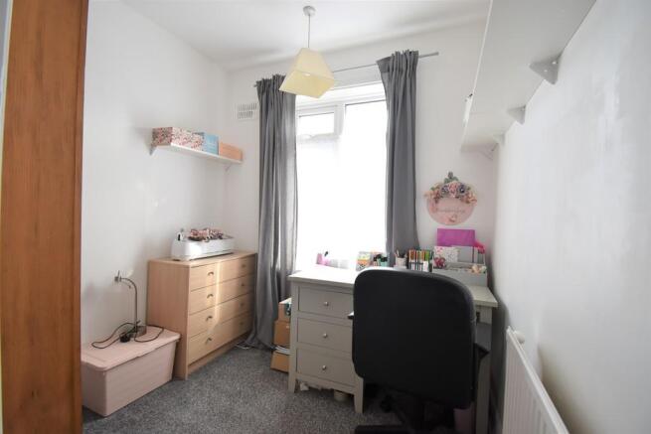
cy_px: 217
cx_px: 326
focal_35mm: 15
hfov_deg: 100.4
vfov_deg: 77.4
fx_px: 271
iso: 640
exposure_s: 1/80
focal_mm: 10
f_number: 4.5
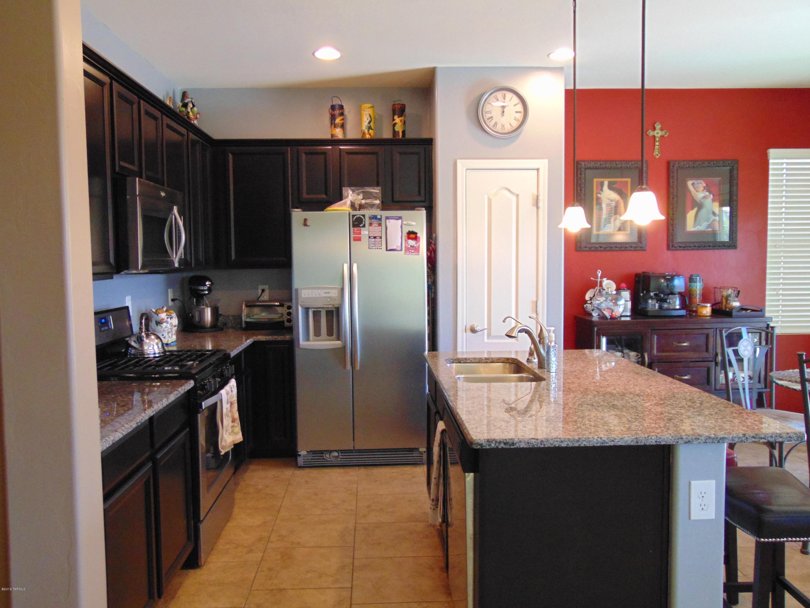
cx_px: 405
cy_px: 304
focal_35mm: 30
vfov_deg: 46.8
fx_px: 702
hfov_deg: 60.0
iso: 400
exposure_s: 1/25
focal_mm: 5.4
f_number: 3.1
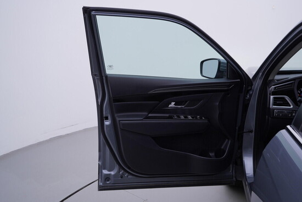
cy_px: 101
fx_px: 302
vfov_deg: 36.9
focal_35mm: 36
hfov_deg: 53.1
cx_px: 151
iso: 125
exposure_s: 1/80
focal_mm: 24
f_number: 4
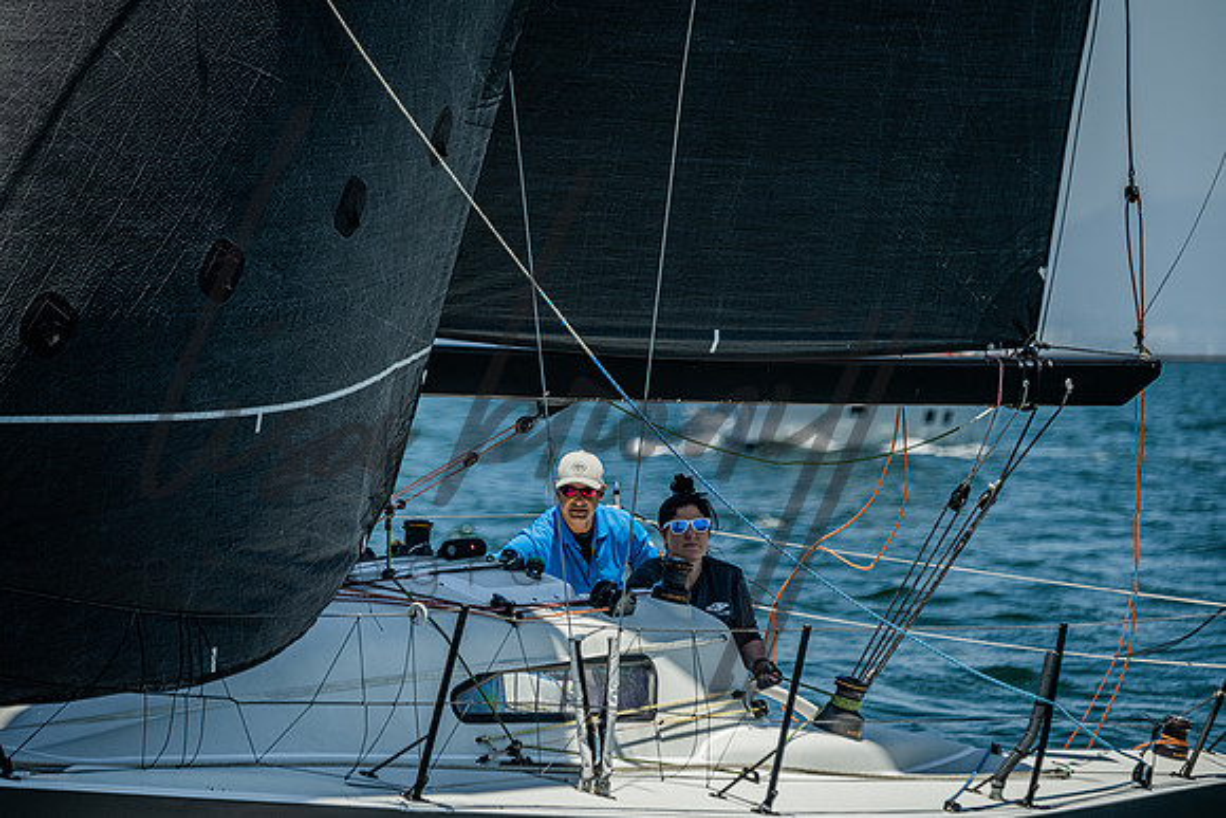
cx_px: 645
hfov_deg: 7.5
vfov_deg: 5.0
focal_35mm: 273
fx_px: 9312
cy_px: 411
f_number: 5.6
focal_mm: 250
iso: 320
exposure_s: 1/800
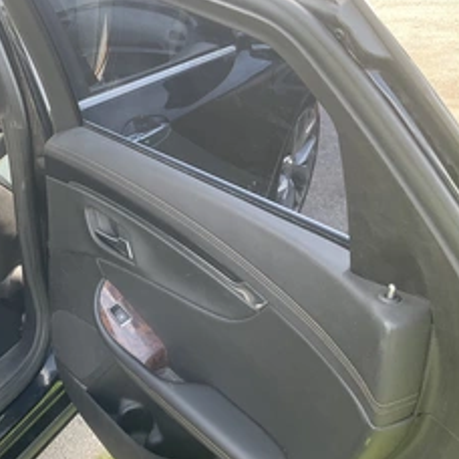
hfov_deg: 36.2
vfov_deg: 37.5
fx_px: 675
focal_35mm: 45
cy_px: 262
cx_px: 85
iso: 32
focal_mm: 3
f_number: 1.8
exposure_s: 1/139
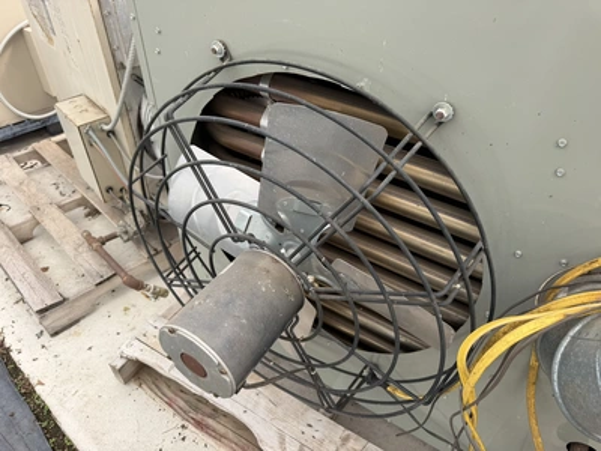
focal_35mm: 24
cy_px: 226
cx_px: 300
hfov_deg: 71.6
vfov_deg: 56.8
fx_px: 417
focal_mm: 6.76
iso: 80
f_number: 1.78
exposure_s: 1/888
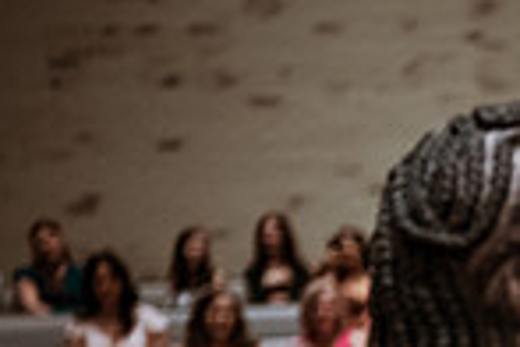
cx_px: 934
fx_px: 1993
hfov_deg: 13.4
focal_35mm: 138
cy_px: 611
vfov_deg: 9.5
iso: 1000
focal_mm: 35
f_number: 1.8
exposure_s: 1/500
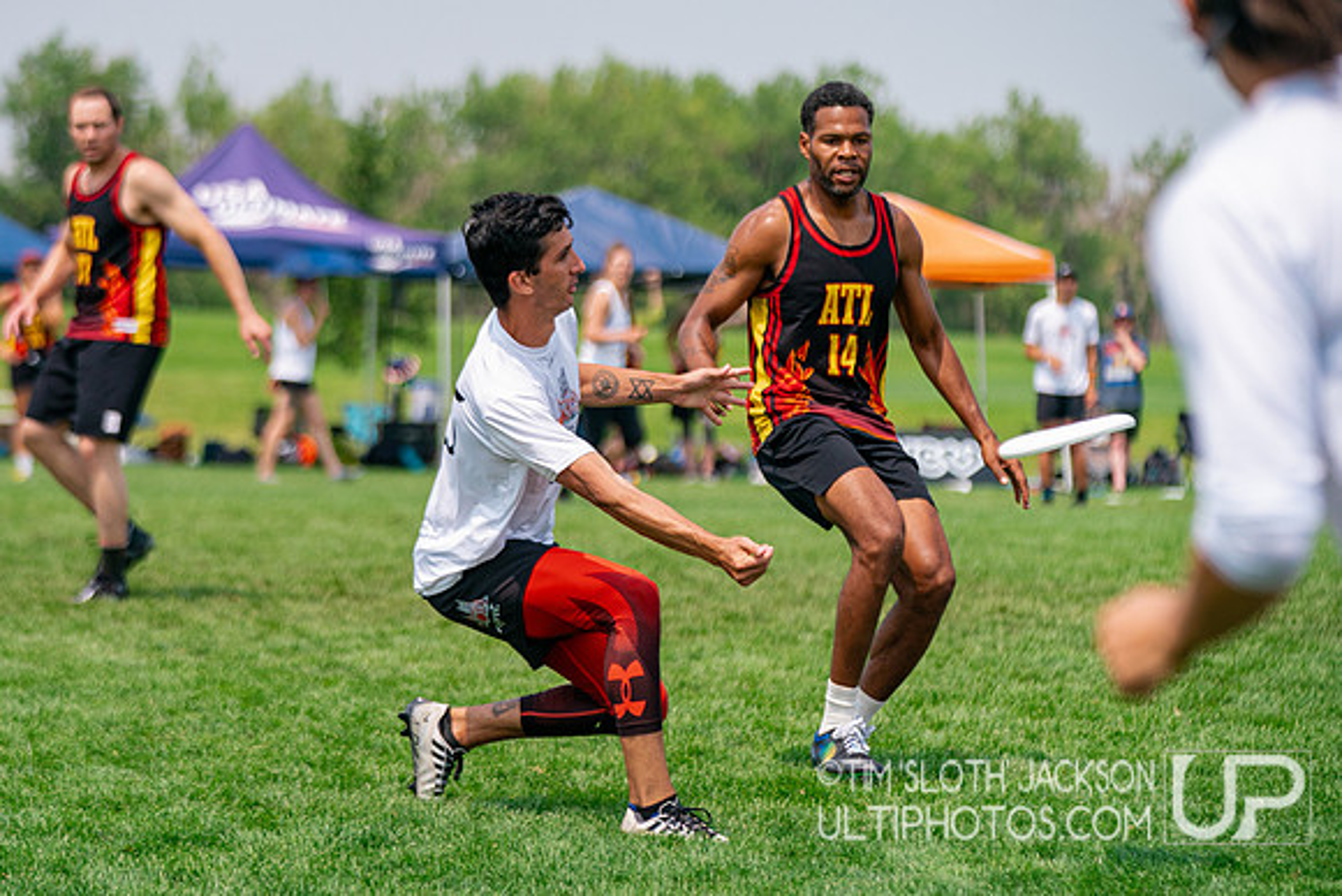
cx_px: 536
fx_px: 5607
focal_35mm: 150
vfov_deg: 9.1
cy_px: 472
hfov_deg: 13.6
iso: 400
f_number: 2.8
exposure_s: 1/6400
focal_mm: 113
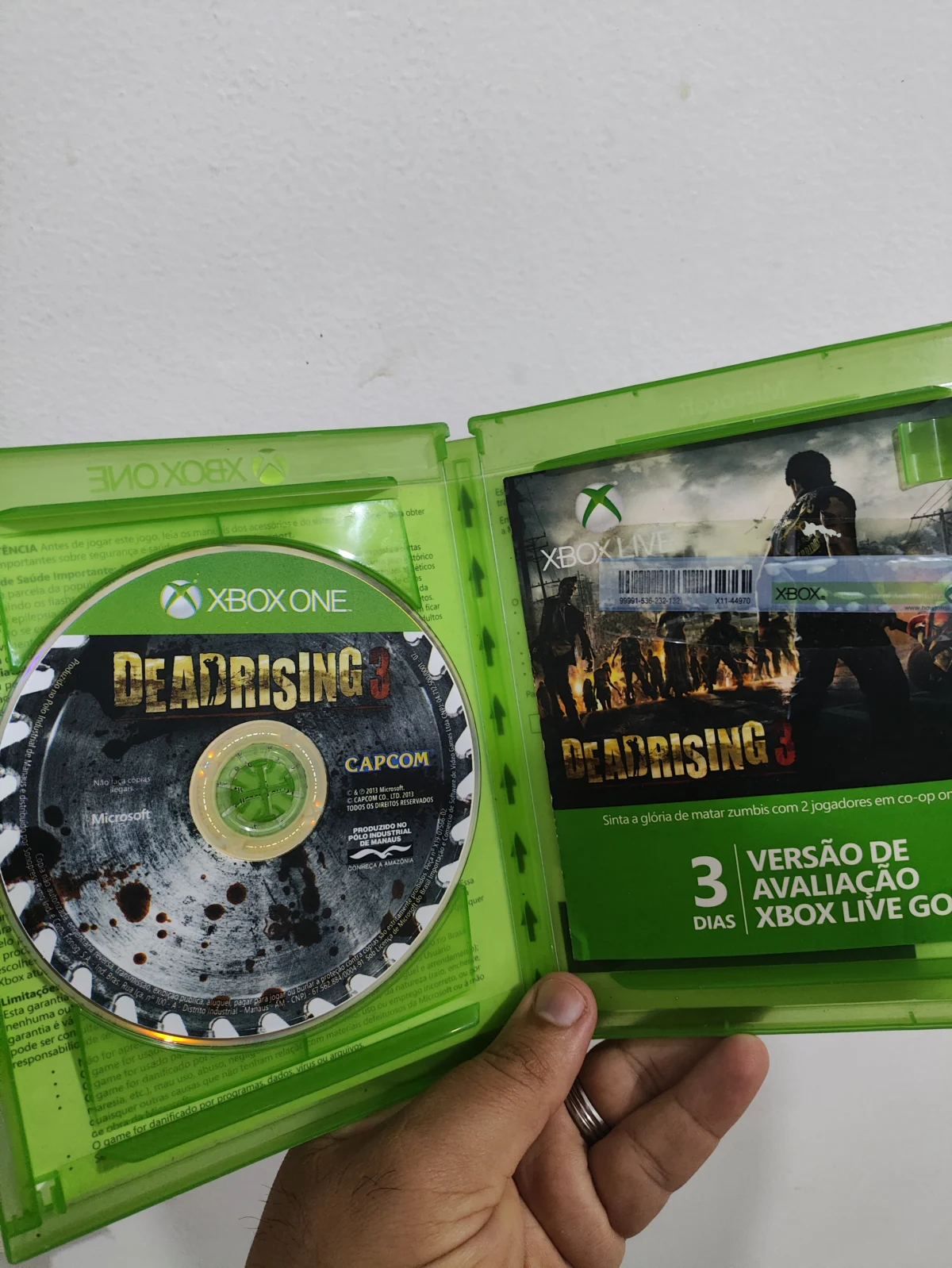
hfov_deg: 56.9
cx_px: 476
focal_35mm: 24
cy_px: 634
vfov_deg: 71.6
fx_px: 879
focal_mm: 4.68
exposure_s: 1/30
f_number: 1.8
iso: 711
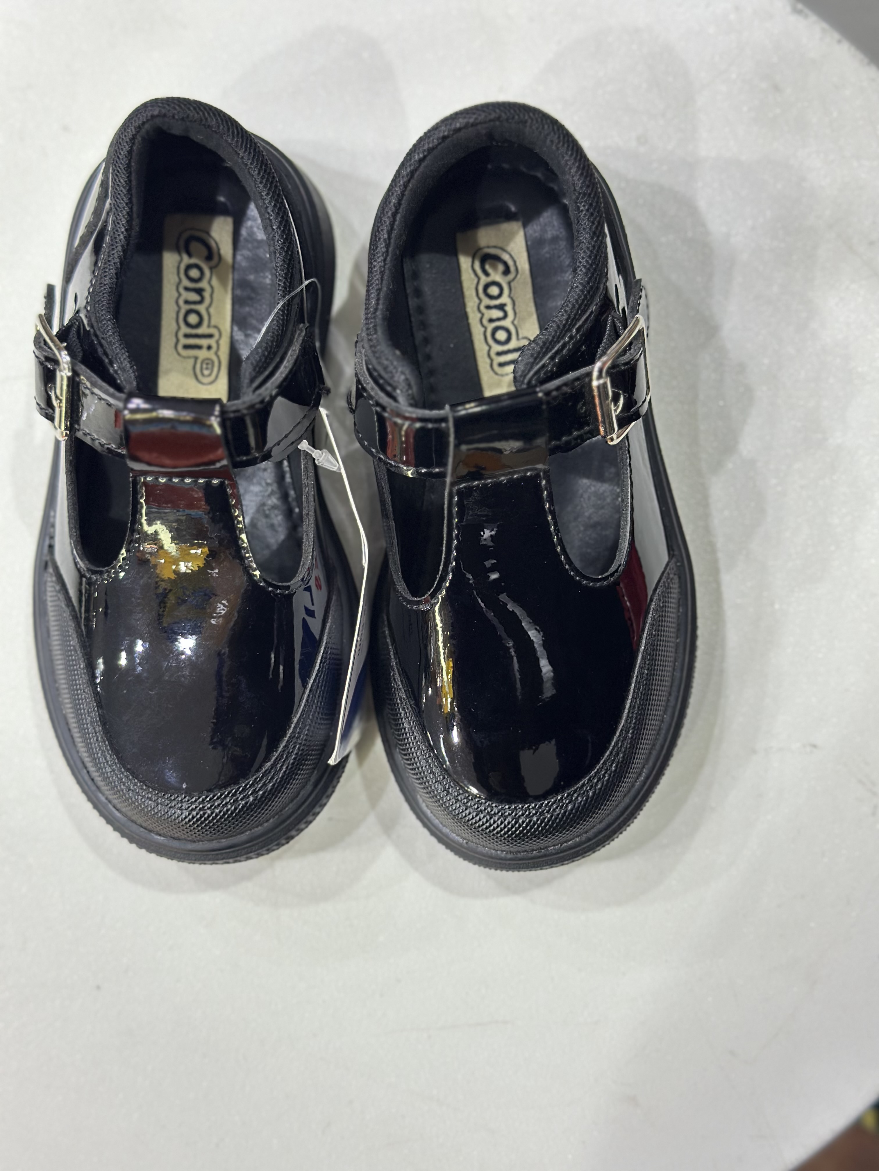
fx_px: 1625
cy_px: 586
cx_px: 440
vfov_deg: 39.7
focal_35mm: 48
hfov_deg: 30.3
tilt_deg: -87.7
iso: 200
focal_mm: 6.86
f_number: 1.78
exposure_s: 1/50
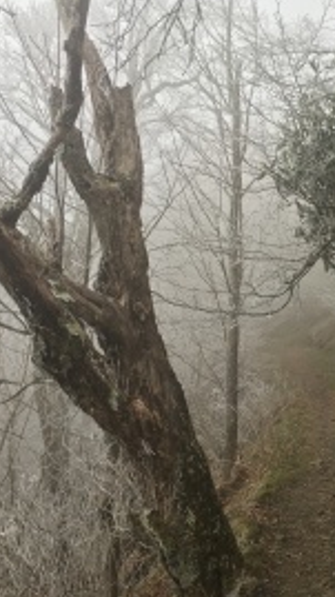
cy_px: 297
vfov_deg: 47.4
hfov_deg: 26.6
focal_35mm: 43
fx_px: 680
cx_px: 308
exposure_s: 1/60
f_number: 2.2
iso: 25
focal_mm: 4.15
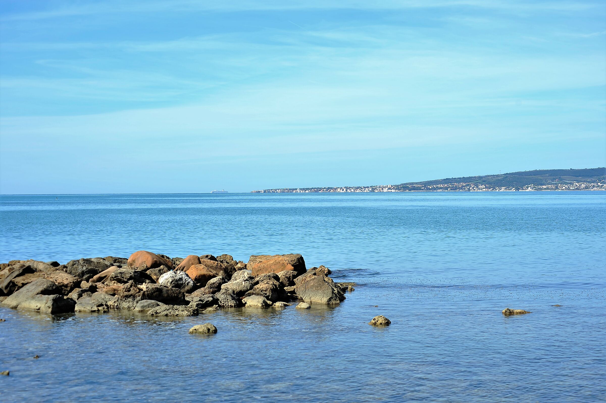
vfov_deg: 19.4
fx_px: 1178
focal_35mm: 70
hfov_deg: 28.9
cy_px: 202
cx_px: 303
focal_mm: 70
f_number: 9
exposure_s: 1/320
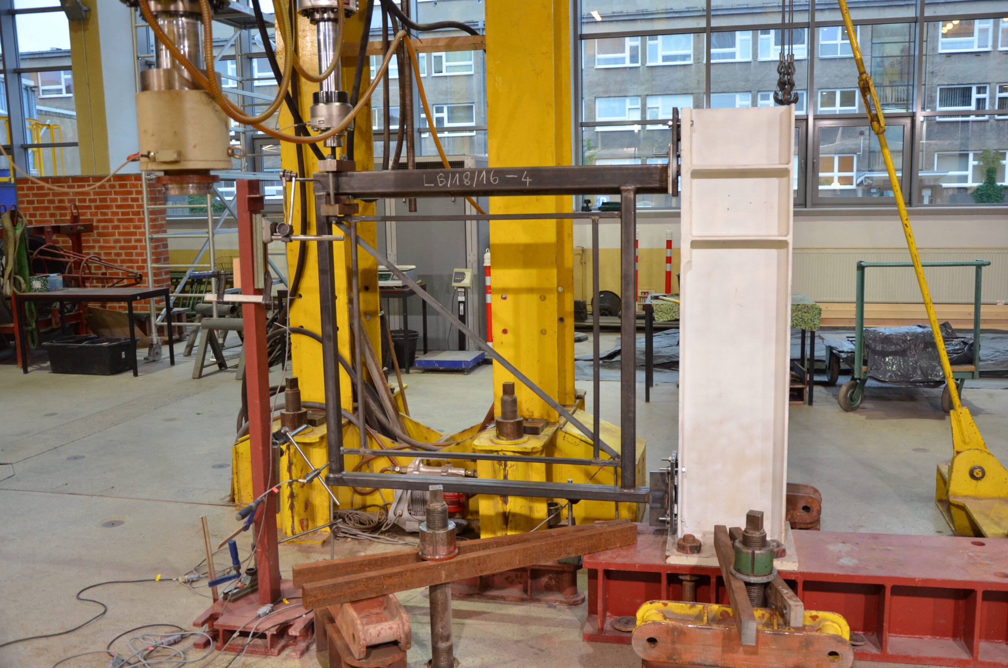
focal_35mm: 33
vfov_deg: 39.8
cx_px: 504
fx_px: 922
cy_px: 334
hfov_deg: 57.3
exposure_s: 1/60
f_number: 3.8
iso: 800
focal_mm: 22
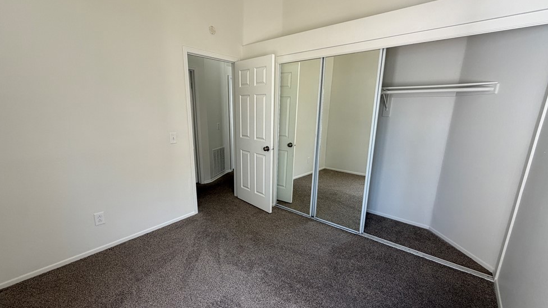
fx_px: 232
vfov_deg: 67.0
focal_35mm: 16
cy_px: 166
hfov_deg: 99.4
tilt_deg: -14.0
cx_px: 274
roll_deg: -0.3
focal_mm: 2.22
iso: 125
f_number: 2.2
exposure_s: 1/121
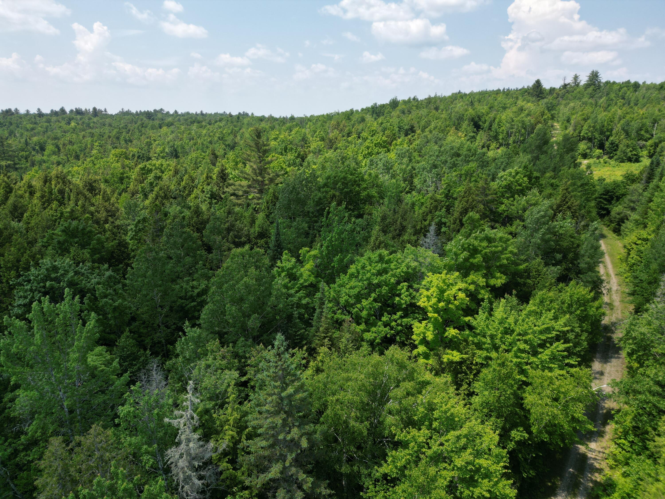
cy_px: 250
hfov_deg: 71.6
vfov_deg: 56.8
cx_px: 332
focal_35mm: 24
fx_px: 461
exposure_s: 1/2000
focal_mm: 6.72
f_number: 1.7
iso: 100
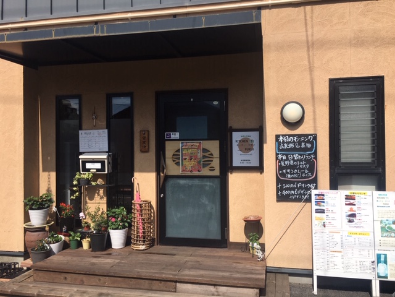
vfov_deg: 48.2
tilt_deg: +2.9
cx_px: 198
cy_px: 148
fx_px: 331
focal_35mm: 29
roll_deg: -0.6
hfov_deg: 61.7
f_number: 2.2
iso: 25
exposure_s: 1/2262
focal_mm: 4.15
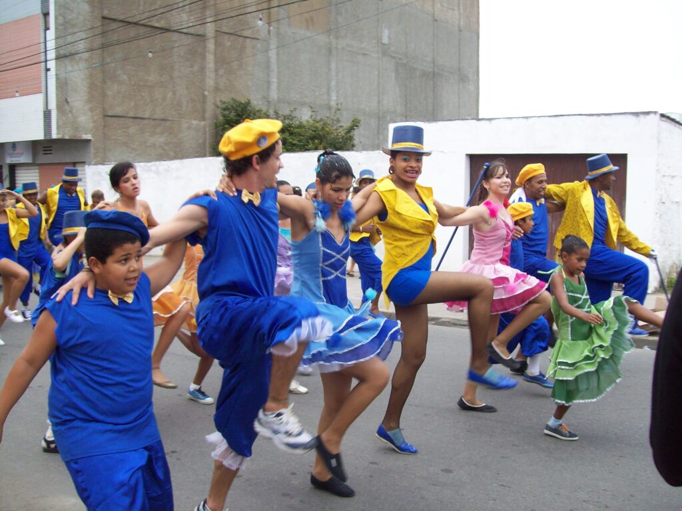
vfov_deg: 39.7
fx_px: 709
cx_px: 341
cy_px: 256
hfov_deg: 51.4
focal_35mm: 36
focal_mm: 6
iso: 80
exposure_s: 1/169
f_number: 2.7
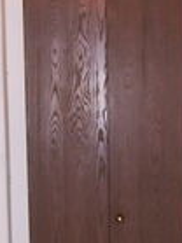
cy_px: 259
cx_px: 86
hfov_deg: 11.3
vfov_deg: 14.7
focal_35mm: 131
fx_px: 920
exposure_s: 1/60
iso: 140
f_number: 2.8
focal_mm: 6.3
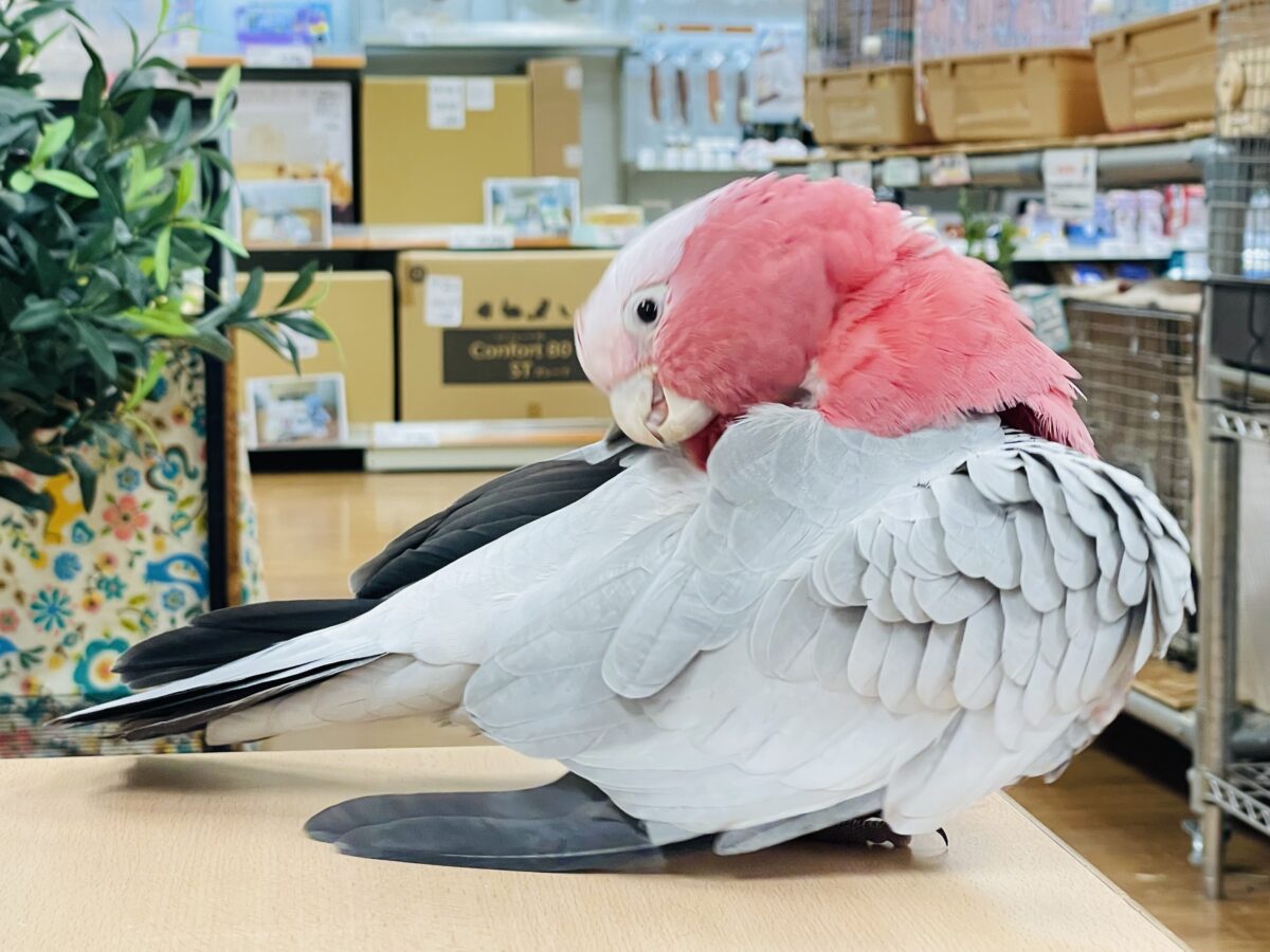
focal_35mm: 52
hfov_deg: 36.8
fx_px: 1908
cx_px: 635
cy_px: 476
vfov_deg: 28.0
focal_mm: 6
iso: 125
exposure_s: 1/99
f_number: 2
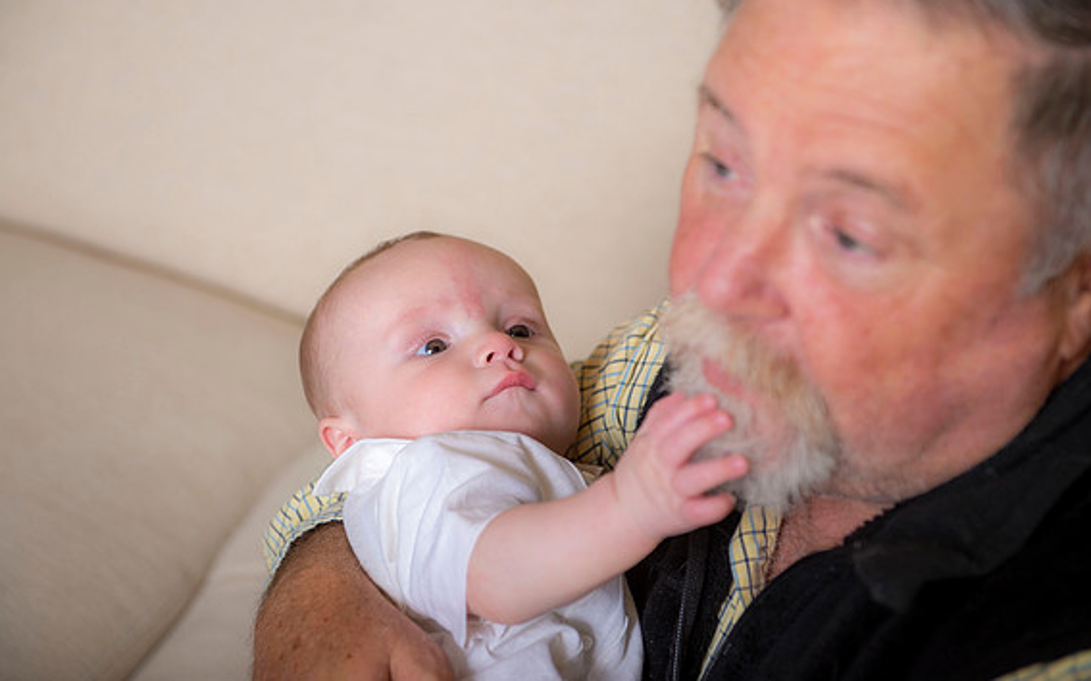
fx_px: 2170
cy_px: 323
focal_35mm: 73
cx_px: 548
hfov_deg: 28.2
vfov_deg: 17.8
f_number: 4
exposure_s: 1/200
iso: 250
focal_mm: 70
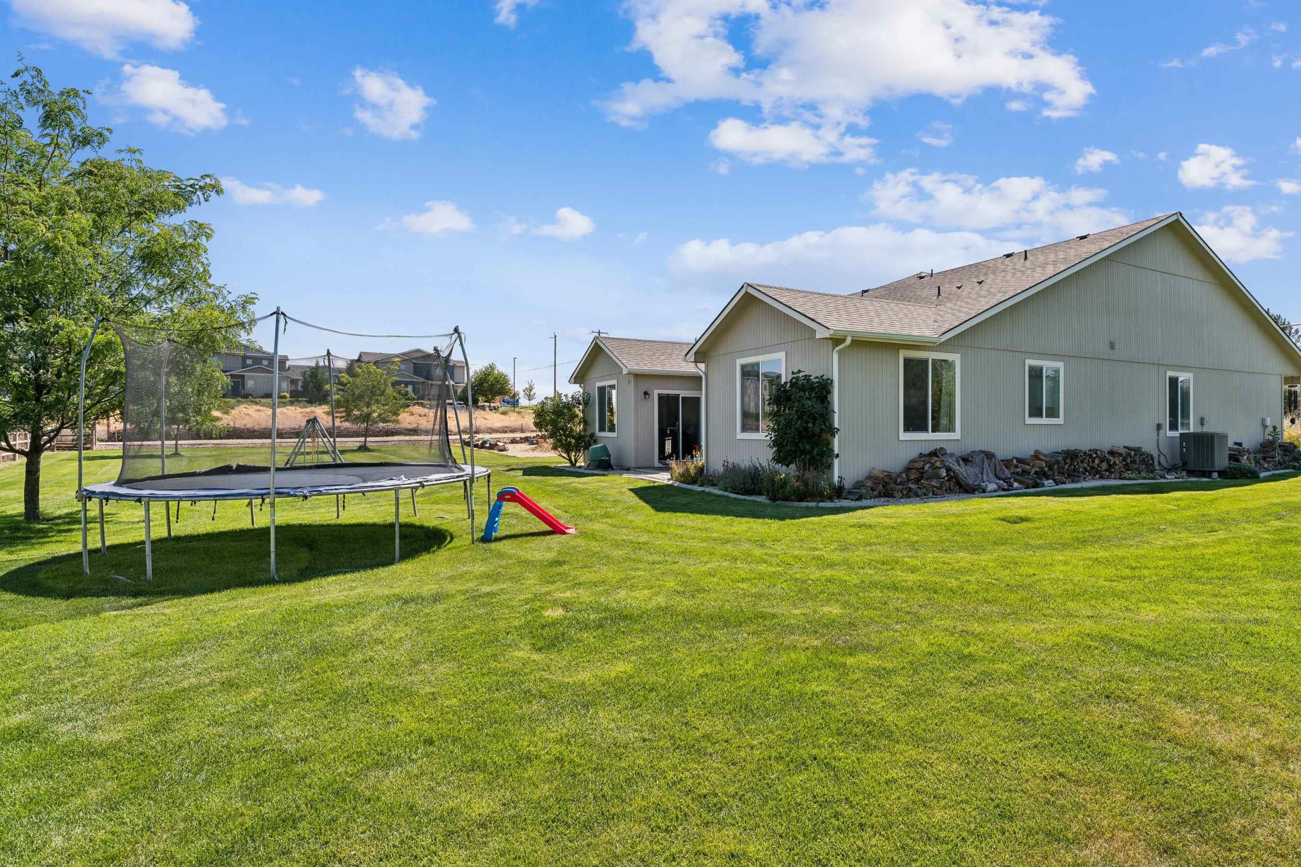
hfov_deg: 87.4
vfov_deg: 65.1
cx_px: 699
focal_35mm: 19
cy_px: 428
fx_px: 679
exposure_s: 1/250
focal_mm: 16.7
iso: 400
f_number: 13
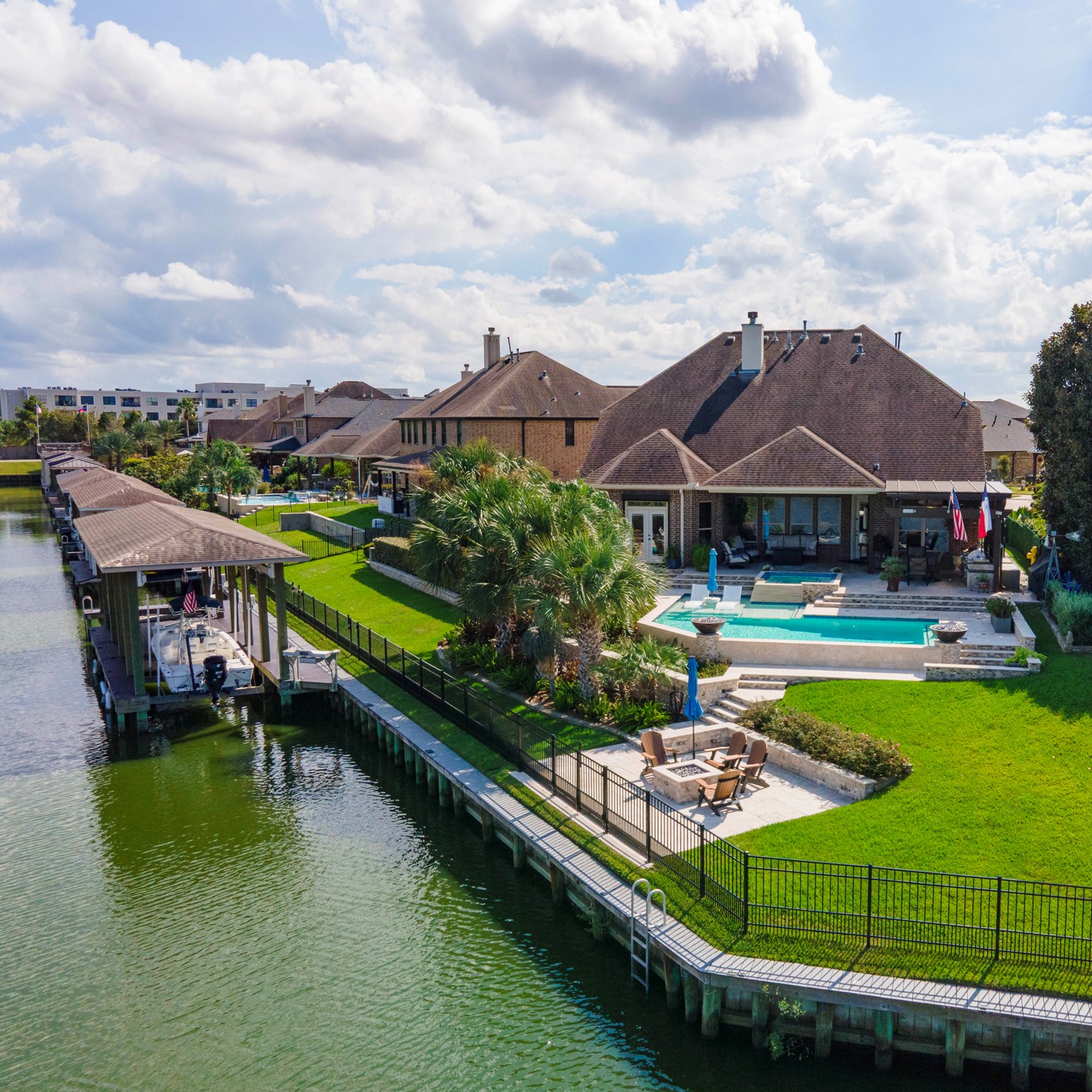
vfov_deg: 55.6
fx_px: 1035
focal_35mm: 29
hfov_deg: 55.0
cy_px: 546
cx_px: 679
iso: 100
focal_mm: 4.5
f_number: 2.8
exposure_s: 1/1250
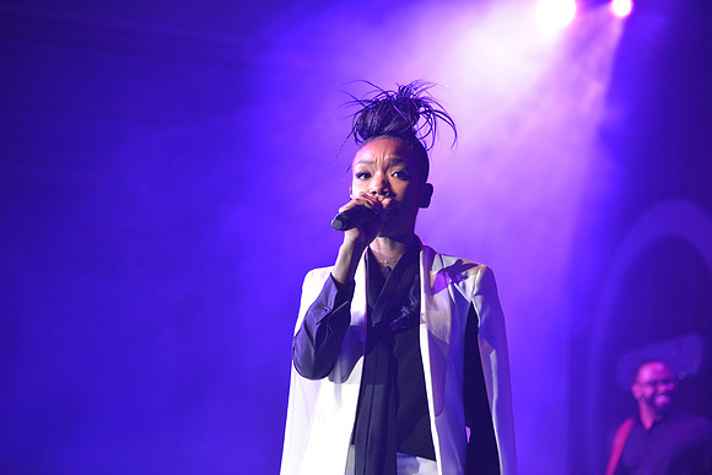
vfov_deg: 11.8
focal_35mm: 116
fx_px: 2295
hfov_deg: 17.6
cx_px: 356
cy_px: 238
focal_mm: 116
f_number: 5
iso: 1000
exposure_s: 1/125
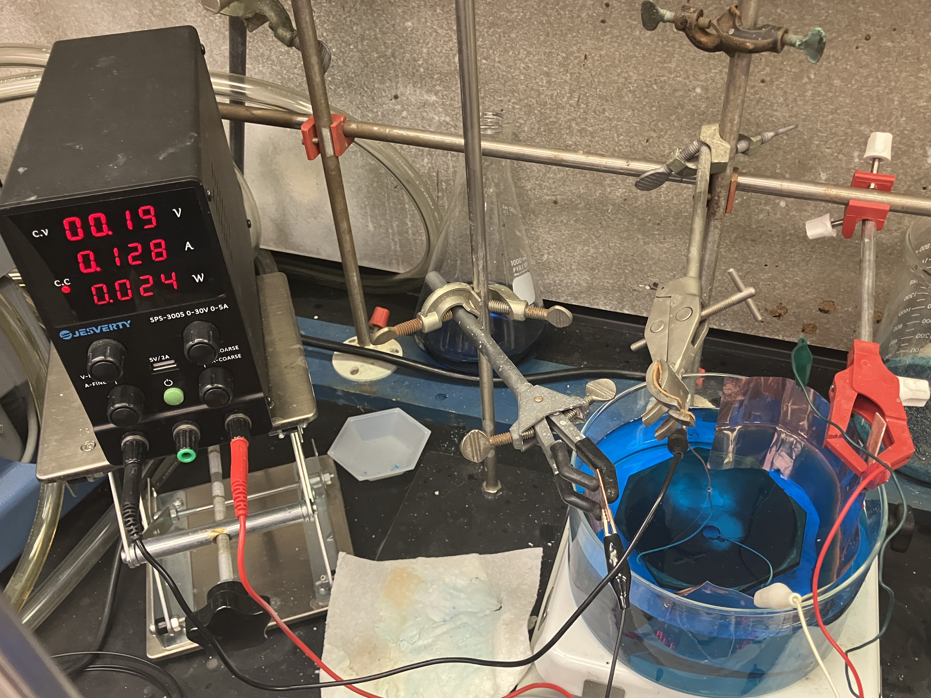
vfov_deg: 45.4
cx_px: 509
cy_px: 382
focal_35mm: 31
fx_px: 834
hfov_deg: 58.3
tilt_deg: -41.8
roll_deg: +0.2
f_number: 1.8
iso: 200
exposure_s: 1/60
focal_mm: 3.99
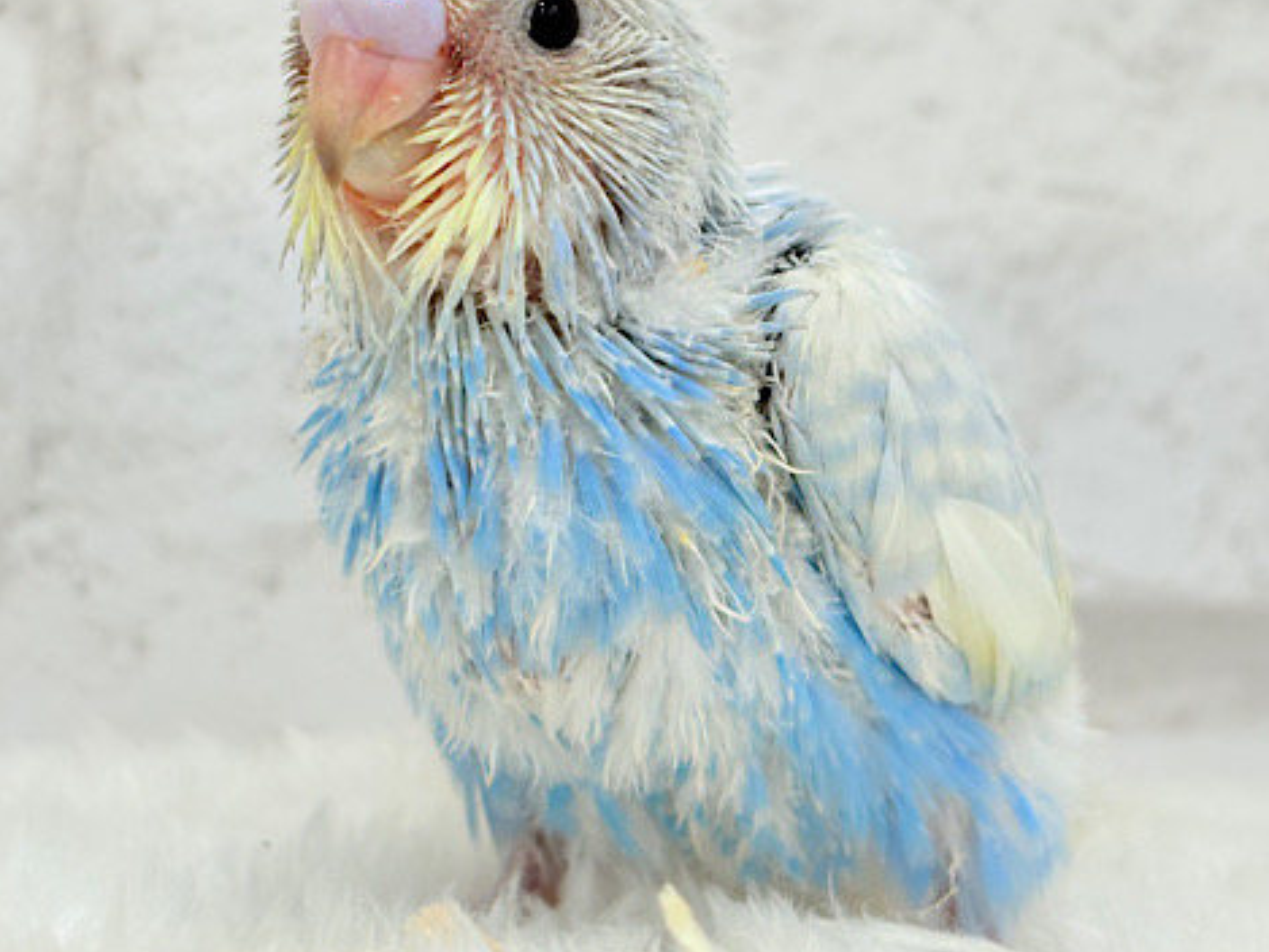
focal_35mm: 71
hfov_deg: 27.4
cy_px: 354
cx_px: 625
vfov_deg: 20.7
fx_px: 2603
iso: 64
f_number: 1.6
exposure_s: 1/100
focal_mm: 5.96
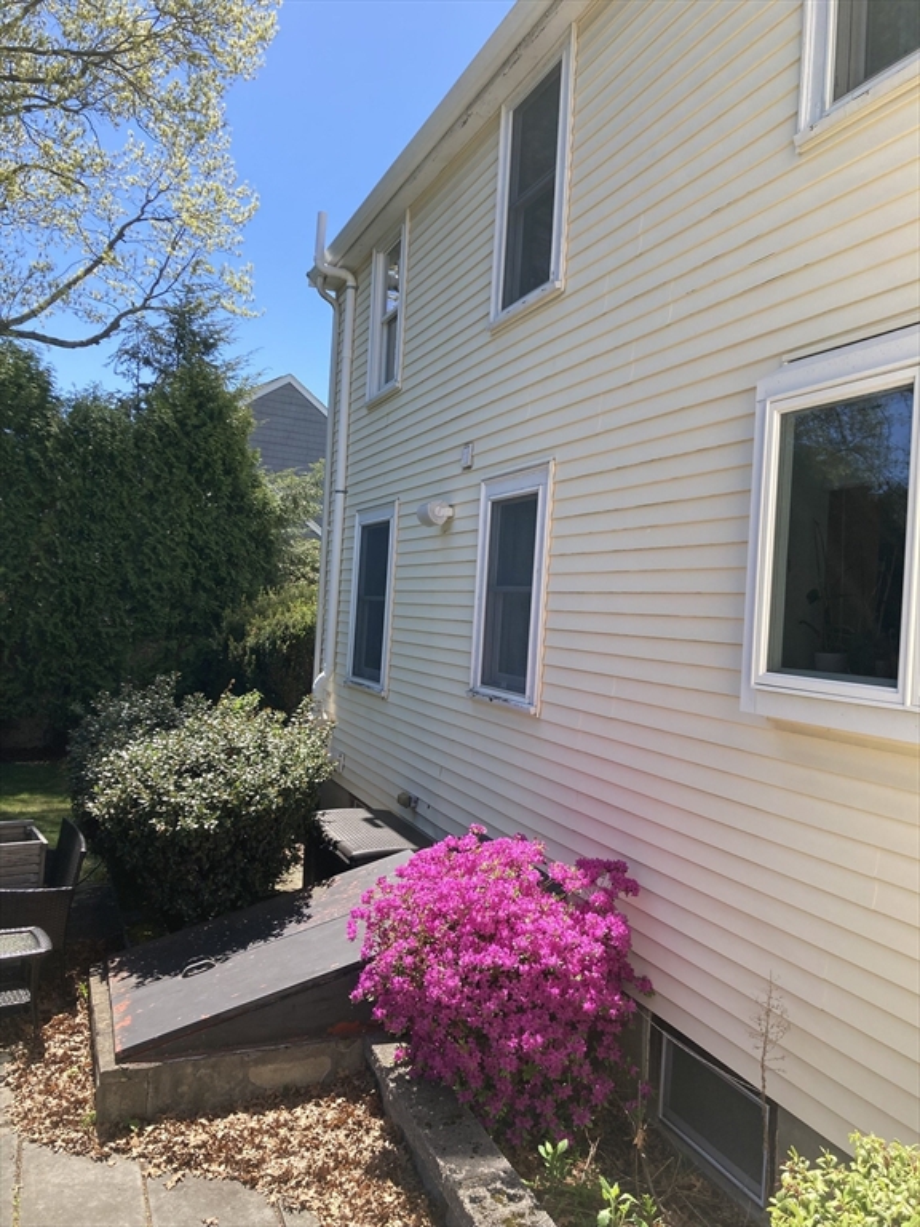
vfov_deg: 63.4
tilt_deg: +1.5
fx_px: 992
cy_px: 614
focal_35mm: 28
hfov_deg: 49.7
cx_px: 460
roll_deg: -4.2
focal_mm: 3.99
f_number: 1.8
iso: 20
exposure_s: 1/934
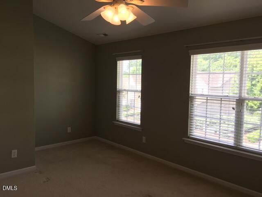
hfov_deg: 61.7
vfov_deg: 48.2
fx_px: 219
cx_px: 131
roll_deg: -0.6
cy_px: 98
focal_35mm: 29
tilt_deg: -2.6
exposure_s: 1/100
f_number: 2.2
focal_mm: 4.15
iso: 25
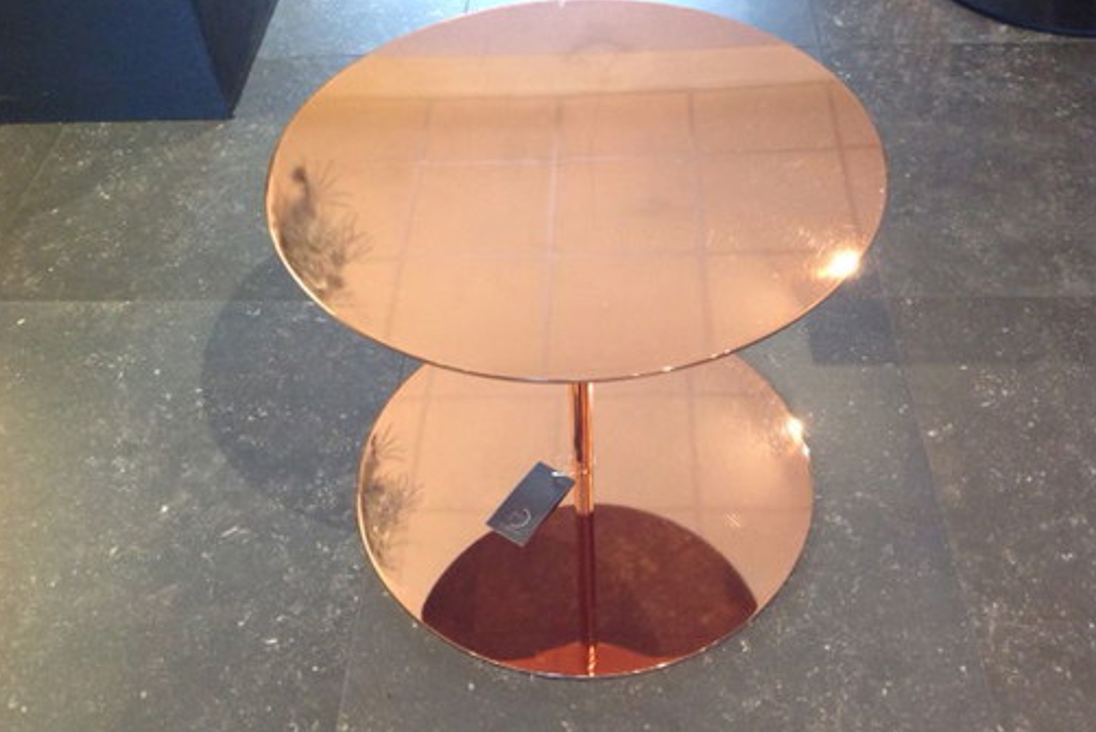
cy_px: 367
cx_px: 547
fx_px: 1127
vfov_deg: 36.0
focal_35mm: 37
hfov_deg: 51.9
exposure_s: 1/15
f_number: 2.4
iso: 250
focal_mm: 4.28
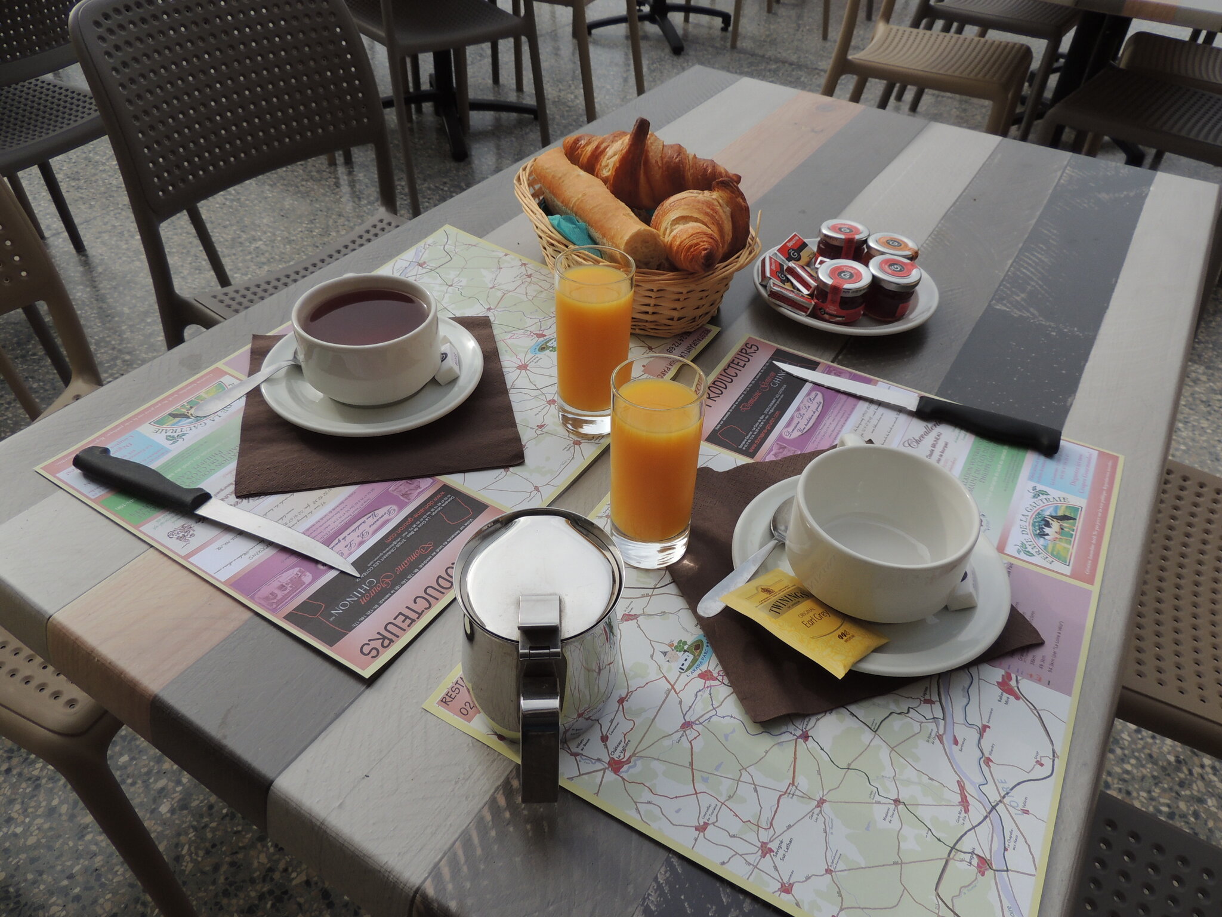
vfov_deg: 56.8
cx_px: 611
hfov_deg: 71.6
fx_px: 847
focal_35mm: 24
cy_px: 458
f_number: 3
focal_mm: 4.3
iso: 100
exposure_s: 1/1000
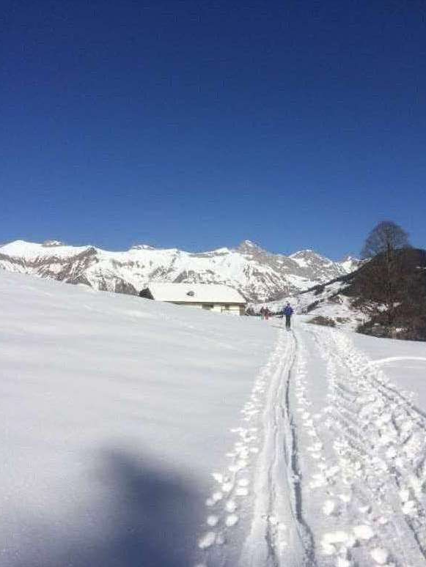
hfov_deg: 46.8
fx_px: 492
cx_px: 217
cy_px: 292
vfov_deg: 59.9
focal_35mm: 30
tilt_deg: +6.8
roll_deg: +5.6
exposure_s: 1/5882
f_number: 2.2
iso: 32
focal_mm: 4.15
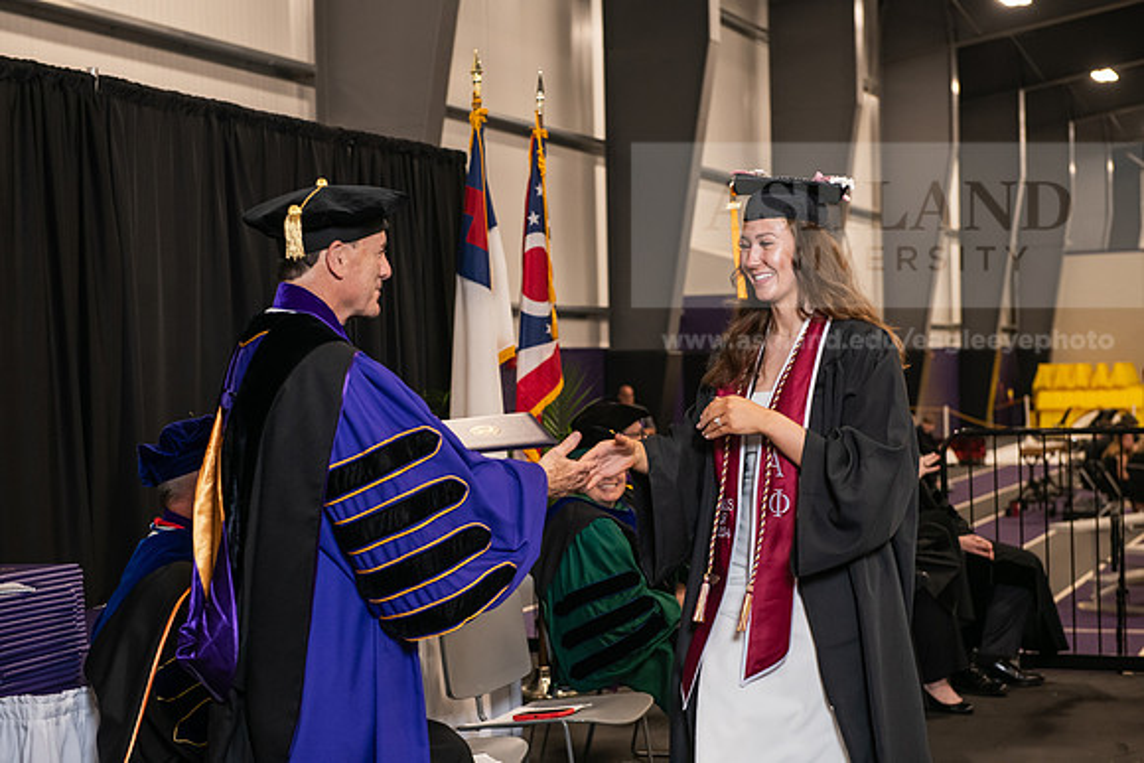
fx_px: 2098
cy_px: 382
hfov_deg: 30.5
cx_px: 572
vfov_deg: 20.6
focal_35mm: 66
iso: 1600
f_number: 5
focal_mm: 66
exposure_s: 1/125
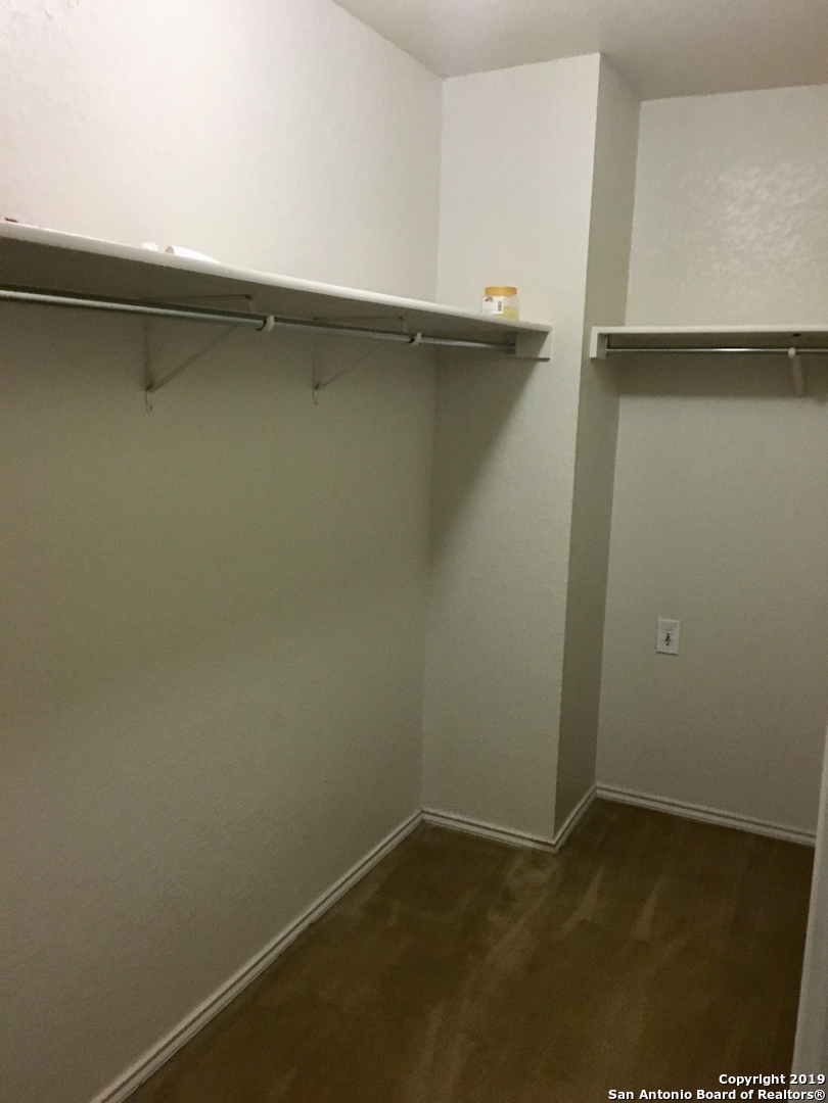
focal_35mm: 29
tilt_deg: -11.1
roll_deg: -0.4
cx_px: 414
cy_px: 552
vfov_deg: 61.7
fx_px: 925
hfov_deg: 48.2
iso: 200
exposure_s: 1/17
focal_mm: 4.15
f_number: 2.2
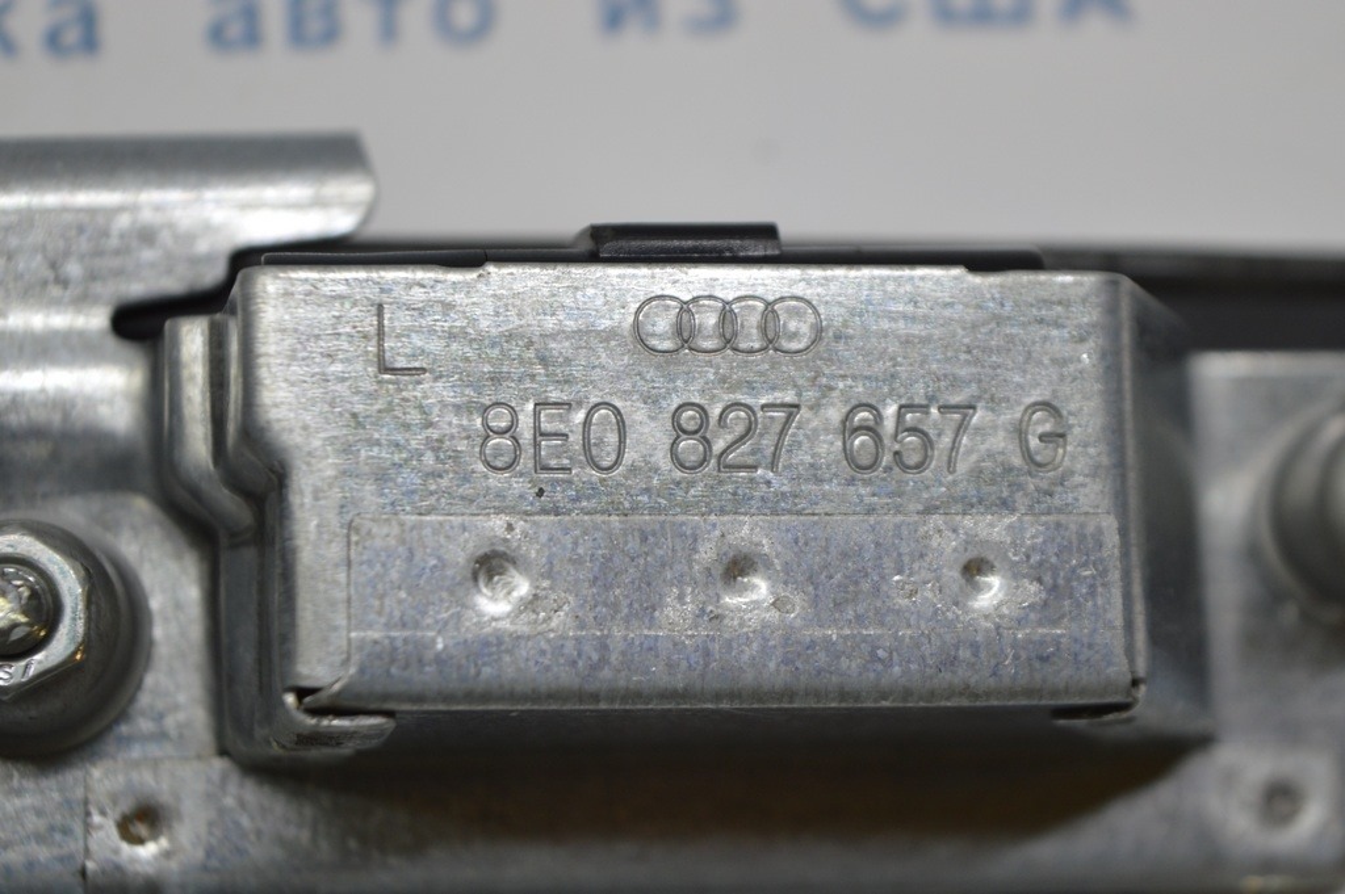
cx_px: 672
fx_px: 3080
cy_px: 447
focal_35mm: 82
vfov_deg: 16.5
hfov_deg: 24.6
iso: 400
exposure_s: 1/60
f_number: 6.3
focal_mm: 55
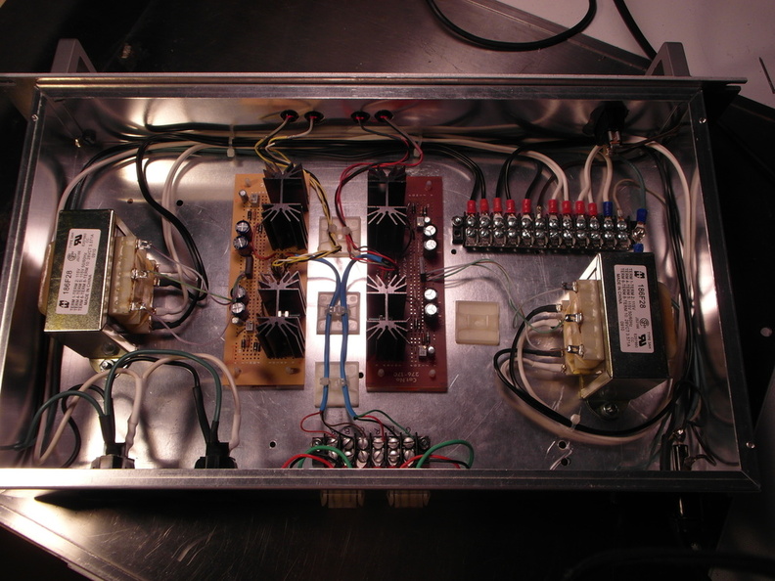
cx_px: 388
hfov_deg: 52.6
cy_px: 290
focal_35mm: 35
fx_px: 784
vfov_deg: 40.7
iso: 100
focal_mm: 6.2
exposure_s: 1/60
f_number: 4.3
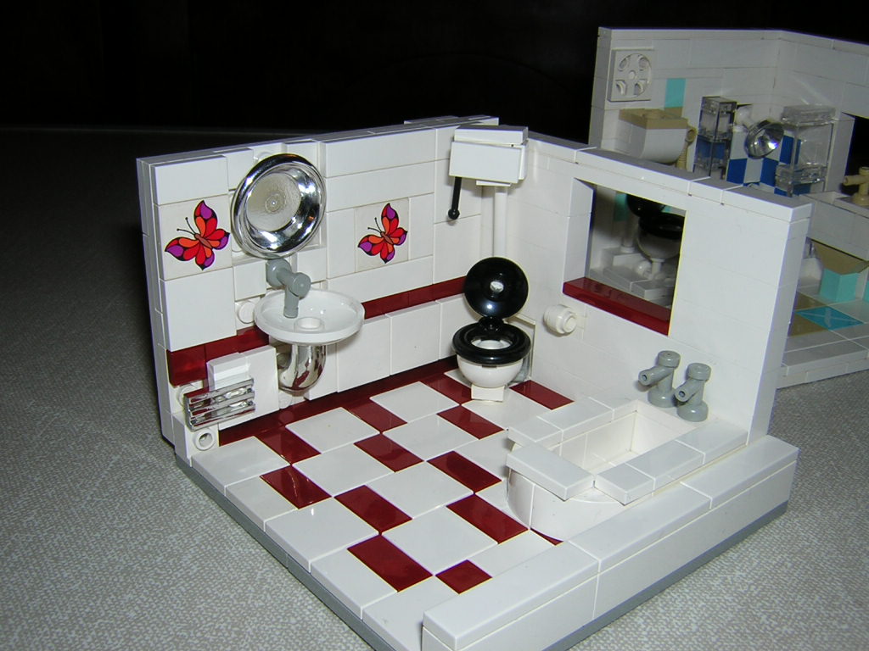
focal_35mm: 36
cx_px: 434
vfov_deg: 39.7
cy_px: 326
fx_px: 904
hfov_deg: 51.4
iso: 100
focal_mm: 4.7
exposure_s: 1/60.1
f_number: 5.2
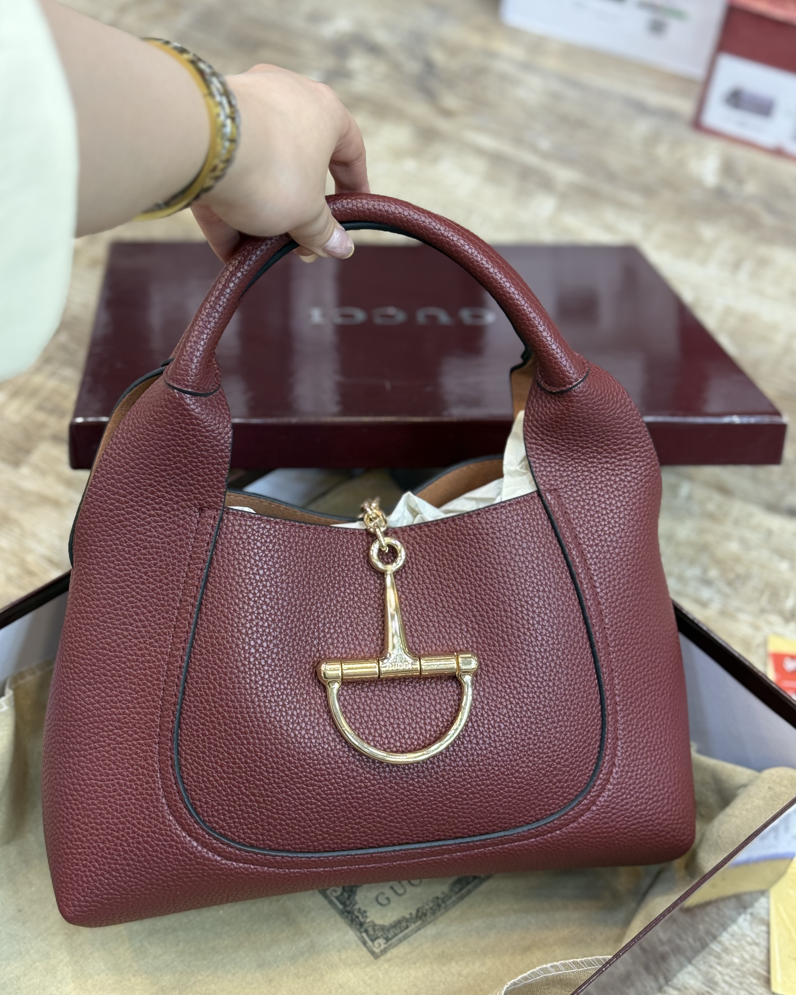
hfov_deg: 29.7
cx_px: 396
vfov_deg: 36.7
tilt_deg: -46.6
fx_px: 1502
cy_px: 479
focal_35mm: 51
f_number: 1.78
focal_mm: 6.76
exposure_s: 1/100
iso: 100
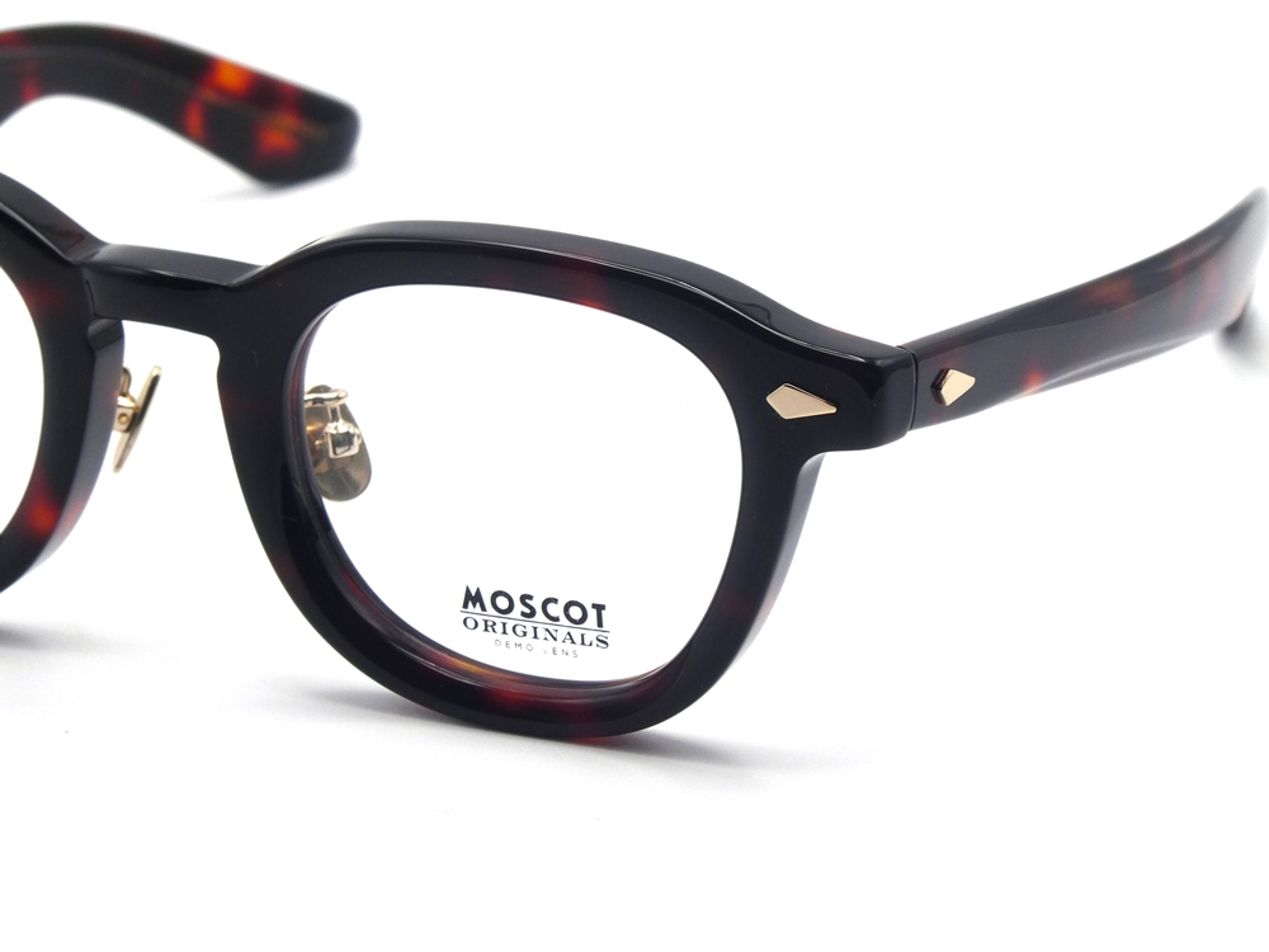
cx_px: 634
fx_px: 6305
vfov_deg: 8.6
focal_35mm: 172
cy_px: 476
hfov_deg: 11.5
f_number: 5.6
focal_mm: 30.9
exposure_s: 1/250
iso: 80
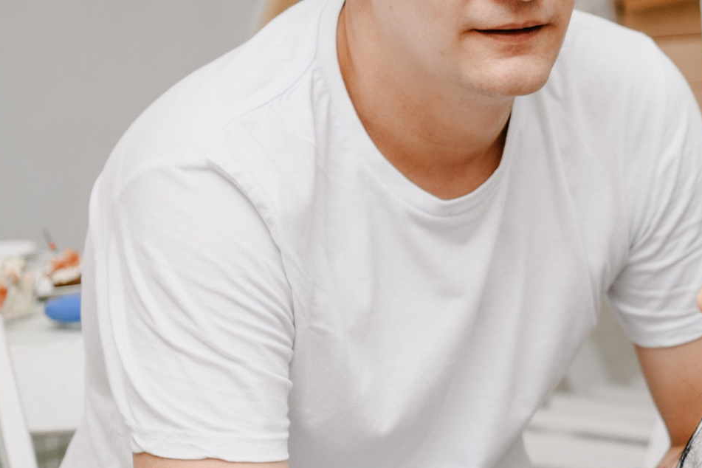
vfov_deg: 9.8
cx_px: 830
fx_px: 2730
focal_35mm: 140
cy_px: 382
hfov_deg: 14.2
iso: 160
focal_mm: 52
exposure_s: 1/160
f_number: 3.5
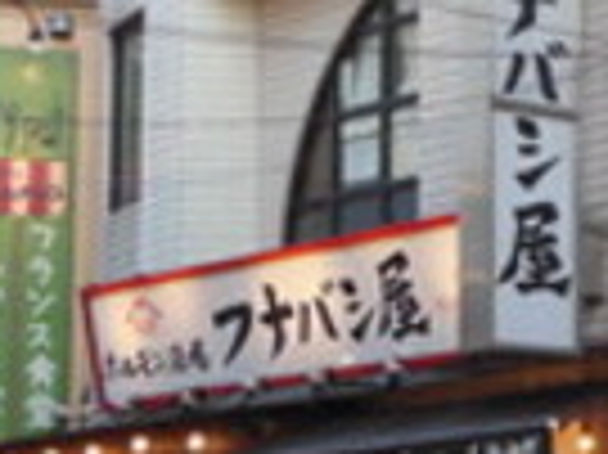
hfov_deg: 11.9
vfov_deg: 9.2
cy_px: 252
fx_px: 2825
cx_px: 806
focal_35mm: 161
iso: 125
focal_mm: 6
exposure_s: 1/50
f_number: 3.9
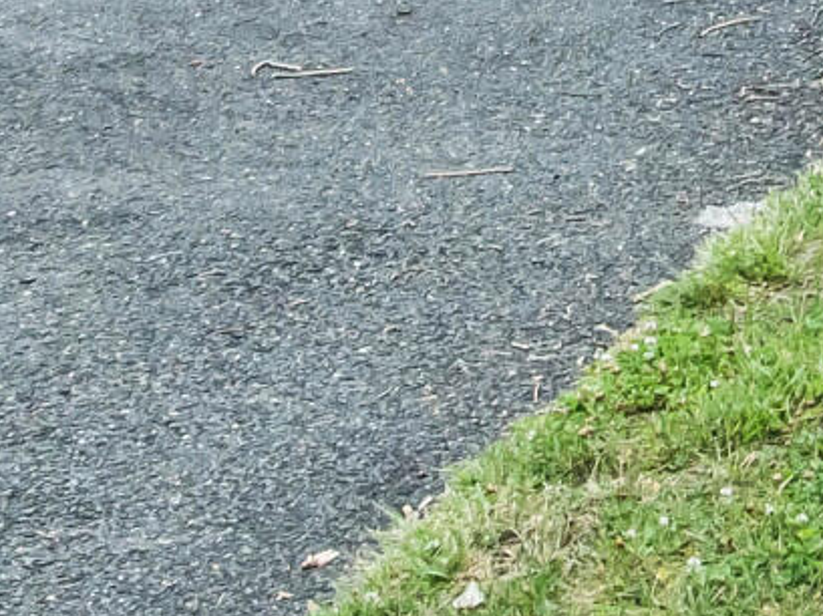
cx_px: 1986
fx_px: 4181
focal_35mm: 176
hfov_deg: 9.9
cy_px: -769
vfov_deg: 7.9
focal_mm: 12.29
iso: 400
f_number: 2.8
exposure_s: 1/1000
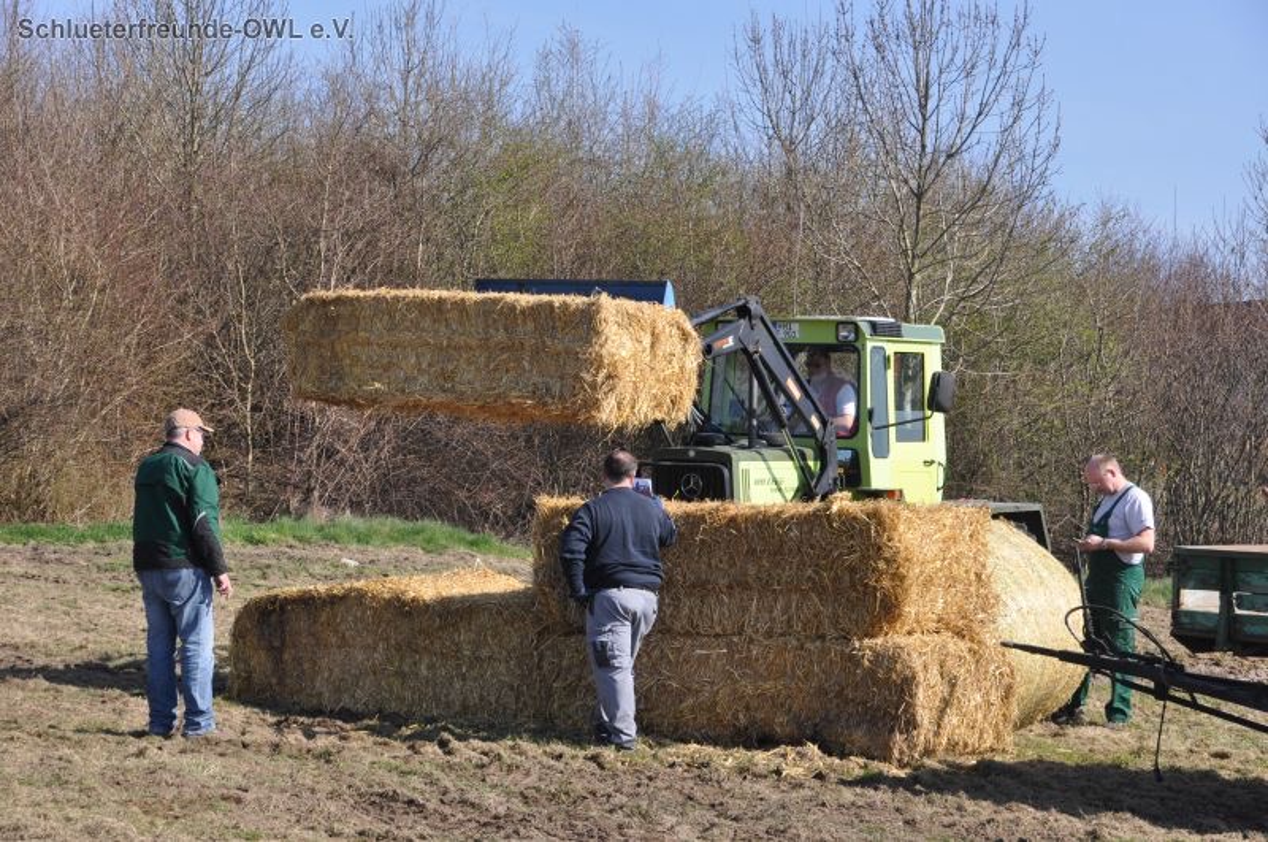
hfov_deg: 22.7
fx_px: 3165
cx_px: 634
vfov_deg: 15.1
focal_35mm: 90
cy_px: 421
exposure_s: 1/320
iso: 200
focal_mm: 60
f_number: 9
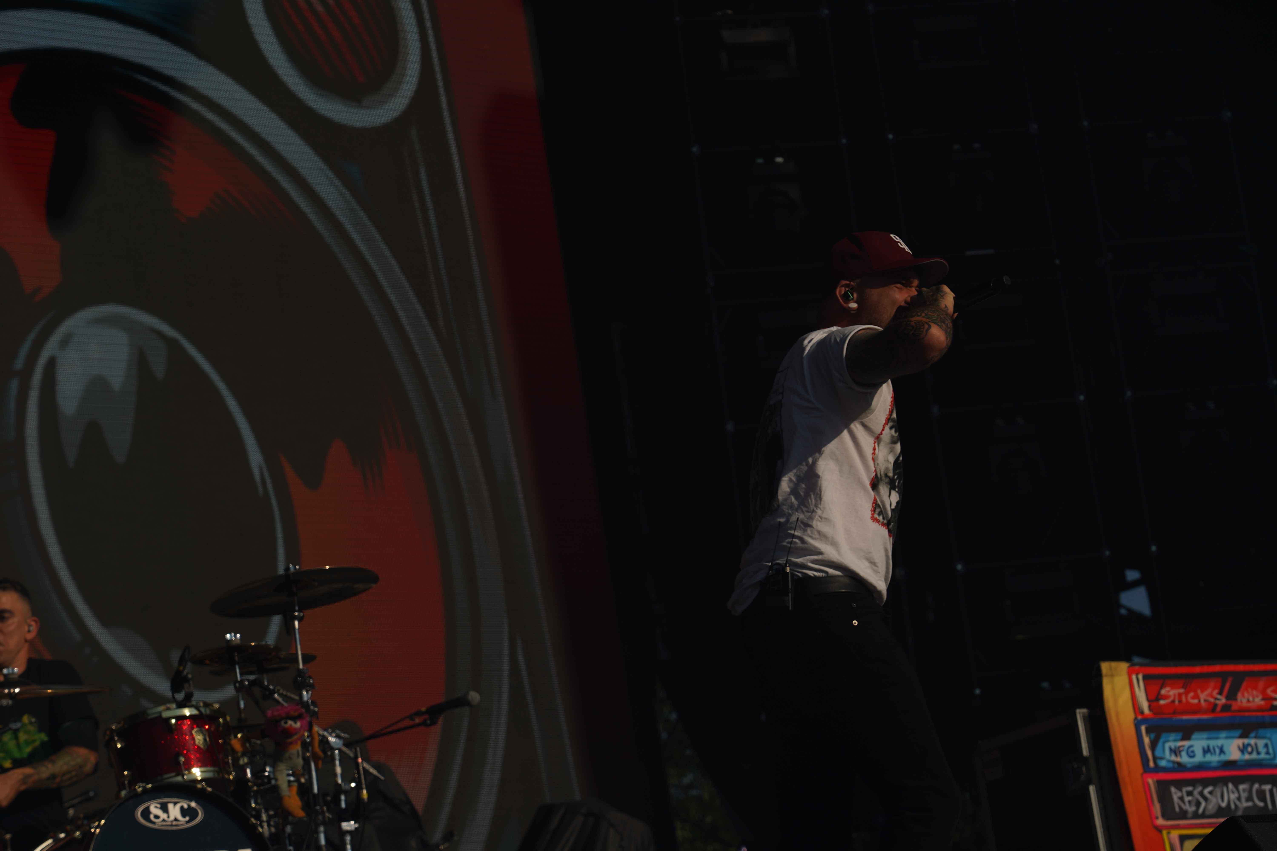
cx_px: 638
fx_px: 3724
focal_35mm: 105
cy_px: 426
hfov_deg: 19.5
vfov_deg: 13.0
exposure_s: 1/1250
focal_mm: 105
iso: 100
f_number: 8
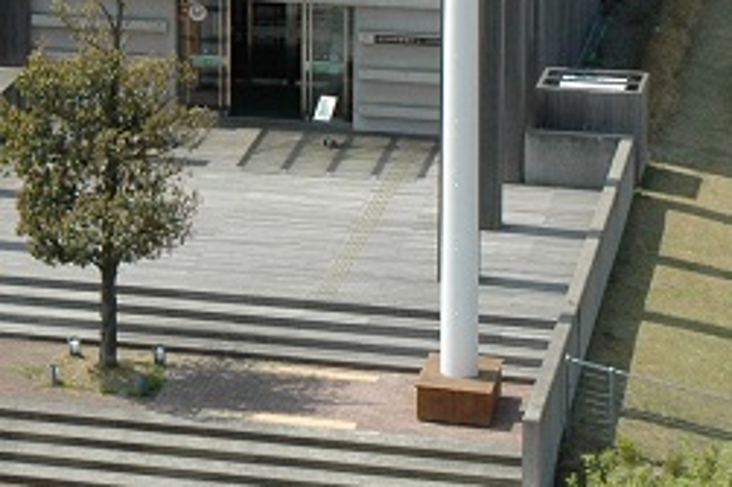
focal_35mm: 176
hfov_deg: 11.2
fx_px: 3570
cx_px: -365
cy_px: -257
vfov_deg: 7.7
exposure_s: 1/500
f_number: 11
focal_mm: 35
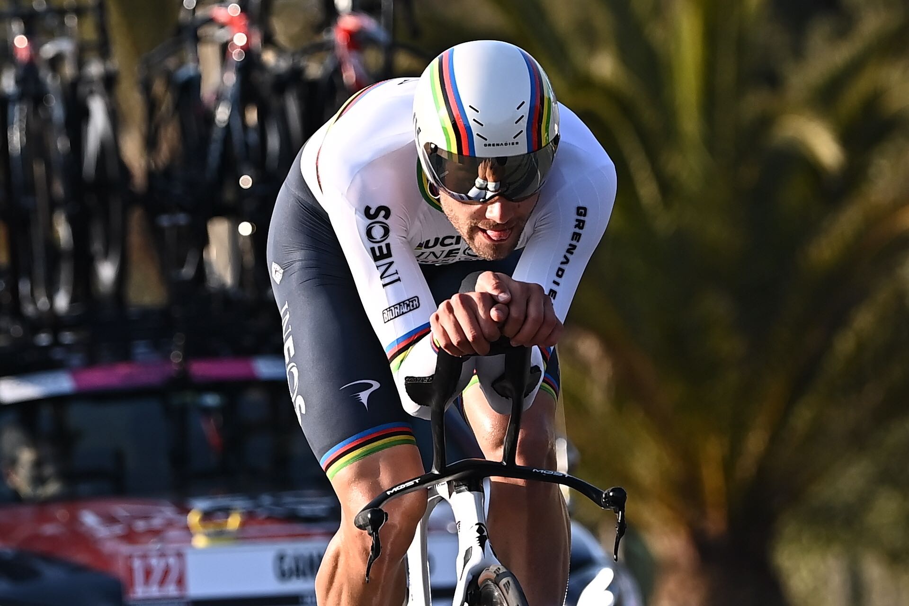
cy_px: 303
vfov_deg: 8.6
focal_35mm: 160
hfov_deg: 12.8
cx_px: 454
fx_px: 4040
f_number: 3.5
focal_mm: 160
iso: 320
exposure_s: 1/2500
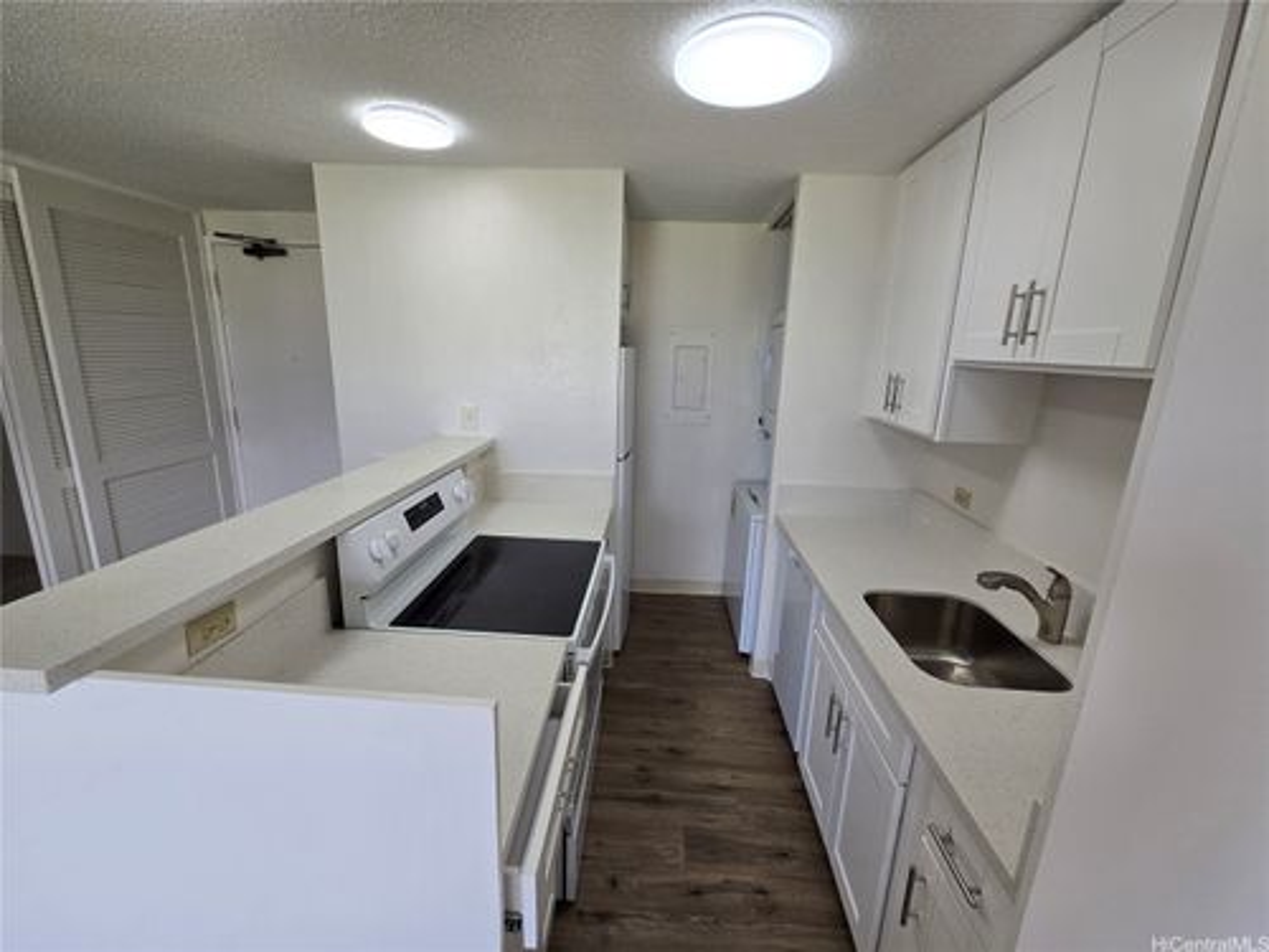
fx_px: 477
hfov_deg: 106.2
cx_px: 634
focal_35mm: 13
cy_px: 476
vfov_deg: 89.9
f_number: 2.2
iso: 80
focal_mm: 2.2
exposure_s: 1/120
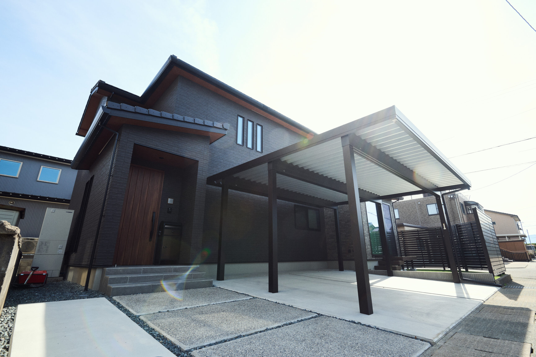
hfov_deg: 96.7
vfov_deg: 73.8
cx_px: 268
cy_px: 178
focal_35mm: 16
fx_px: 238
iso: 200
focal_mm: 16
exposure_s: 1/125
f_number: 9
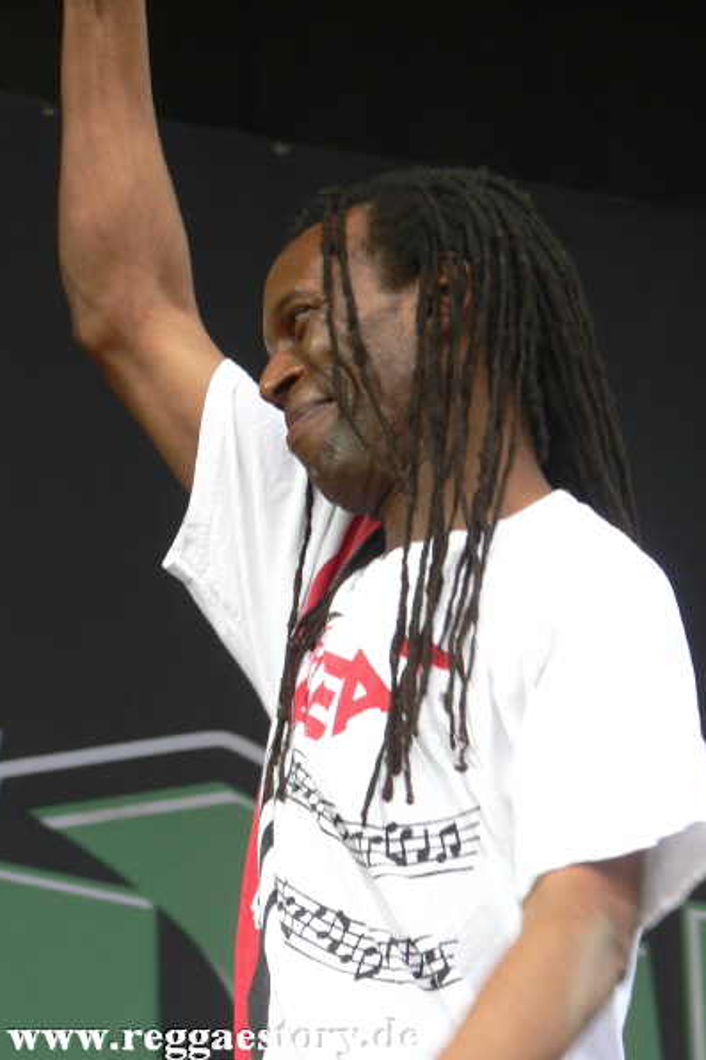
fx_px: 7093
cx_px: 382
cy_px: 528
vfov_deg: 8.5
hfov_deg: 5.7
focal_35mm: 241
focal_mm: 39.5
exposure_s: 1/100
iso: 64
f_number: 4
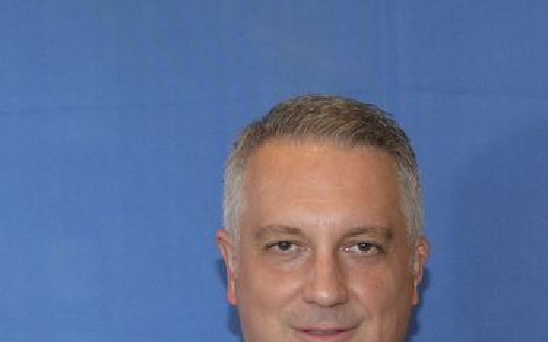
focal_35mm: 174
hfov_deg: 12.0
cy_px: 680
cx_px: 500
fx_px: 2597
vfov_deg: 7.3
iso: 2000
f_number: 4
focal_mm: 40
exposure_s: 1/160
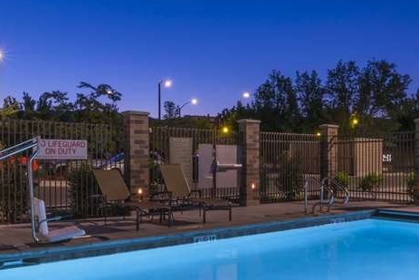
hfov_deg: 46.3
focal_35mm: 42
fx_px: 489
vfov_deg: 30.4
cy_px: 255
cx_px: 233
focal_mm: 19
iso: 100
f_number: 25
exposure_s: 10
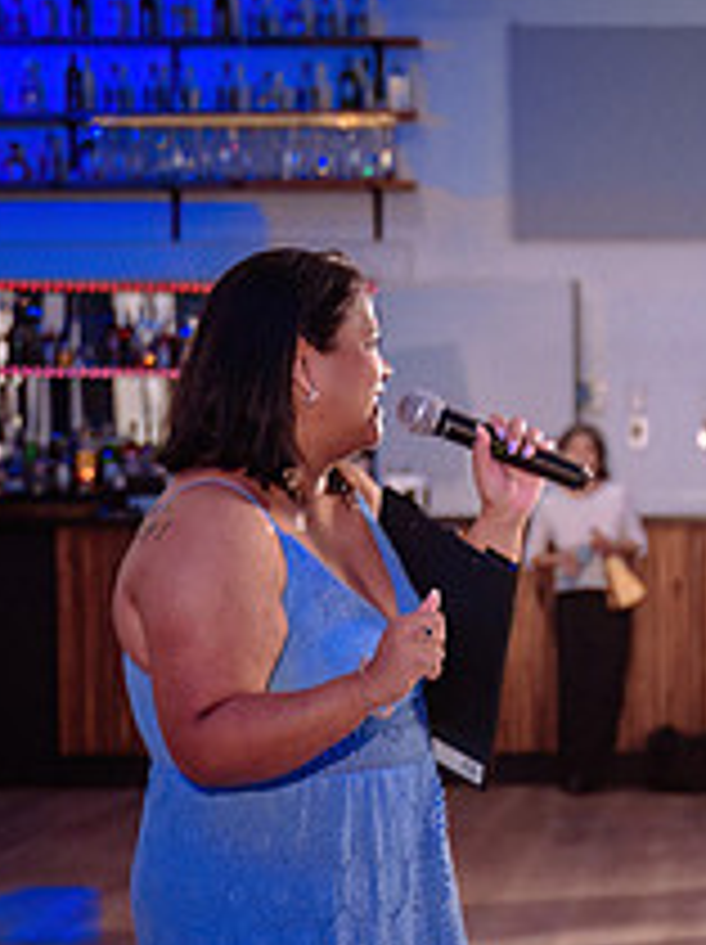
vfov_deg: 12.1
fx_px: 4442
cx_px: 855
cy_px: 812
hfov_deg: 9.0
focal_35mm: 163
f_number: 2.8
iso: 1600
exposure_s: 1/250
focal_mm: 51
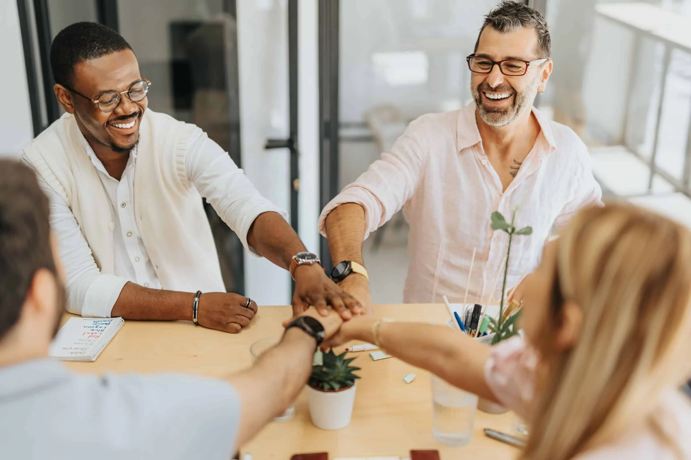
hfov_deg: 39.6
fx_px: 960
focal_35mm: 50
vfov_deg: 27.0
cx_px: 346
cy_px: 230
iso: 100
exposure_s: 1/125
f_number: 1.4
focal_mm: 50
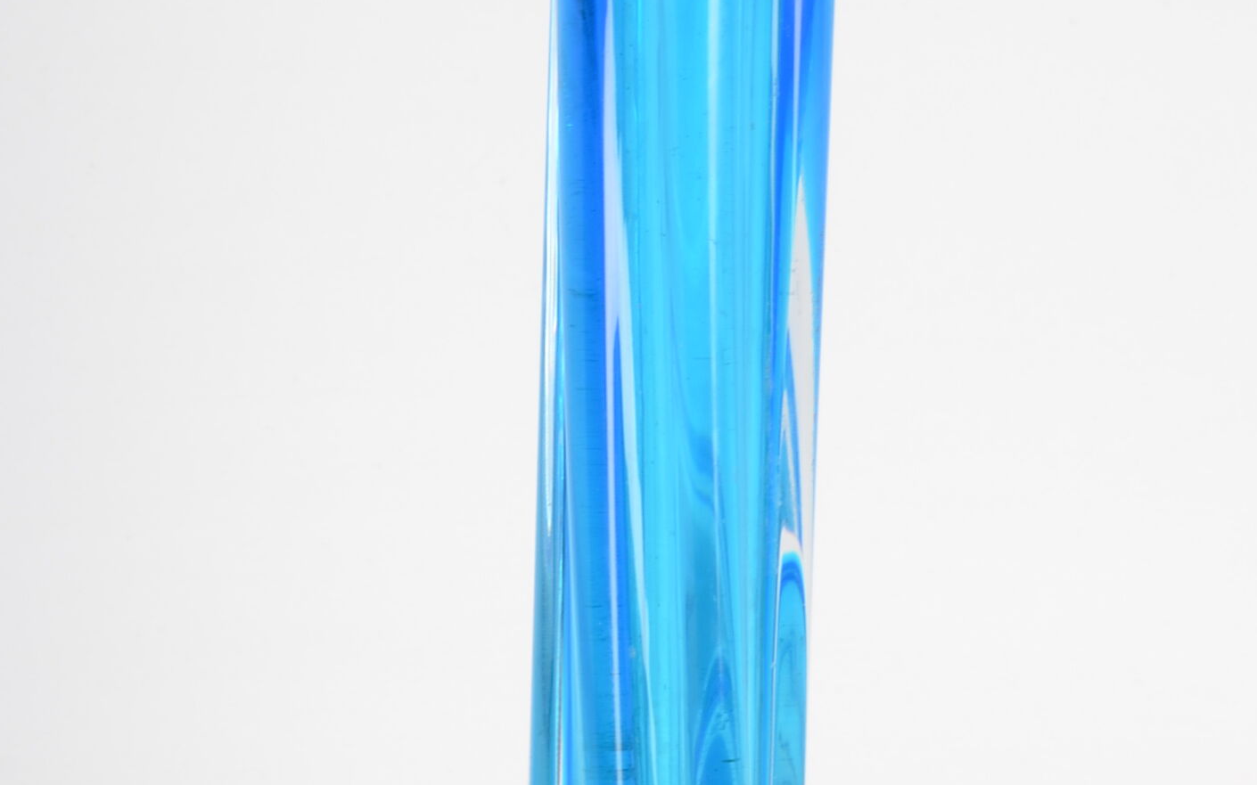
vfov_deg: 6.6
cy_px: 651
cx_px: 713
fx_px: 6851
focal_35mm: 200
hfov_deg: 10.5
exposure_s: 1/125
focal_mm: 50
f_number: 14
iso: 100
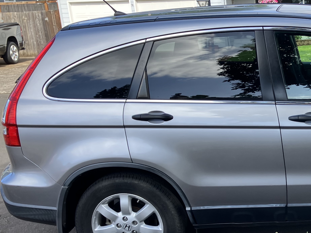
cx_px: 334
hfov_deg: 29.0
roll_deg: +1.8
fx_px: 548
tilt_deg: -15.8
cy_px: 170
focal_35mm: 61
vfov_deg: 23.8
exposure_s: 1/419
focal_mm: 3.99
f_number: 1.8
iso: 32
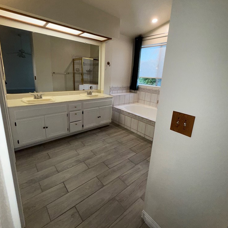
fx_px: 127
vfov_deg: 83.9
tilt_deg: -13.9
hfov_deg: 84.0
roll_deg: -2.8
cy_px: 107
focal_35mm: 17
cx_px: 114
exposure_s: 1/122
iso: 64
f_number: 2.2
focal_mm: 2.22
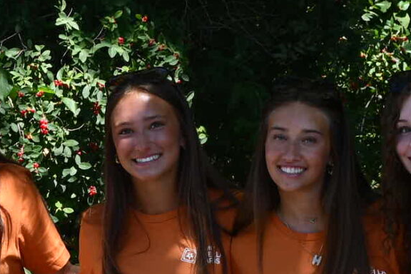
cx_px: 24
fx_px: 3653
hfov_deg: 6.4
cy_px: 376
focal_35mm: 320
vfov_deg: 4.3
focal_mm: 48
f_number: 8
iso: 200
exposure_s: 1/250
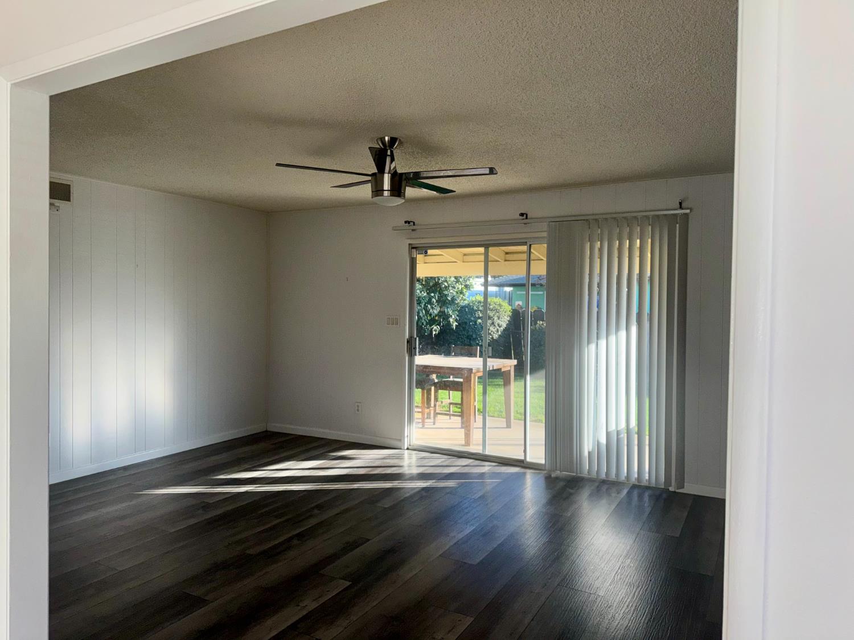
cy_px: 320
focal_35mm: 24
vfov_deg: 56.8
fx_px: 592
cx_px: 427
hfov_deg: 71.6
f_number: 1.78
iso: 50
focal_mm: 6.76
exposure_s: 1/876
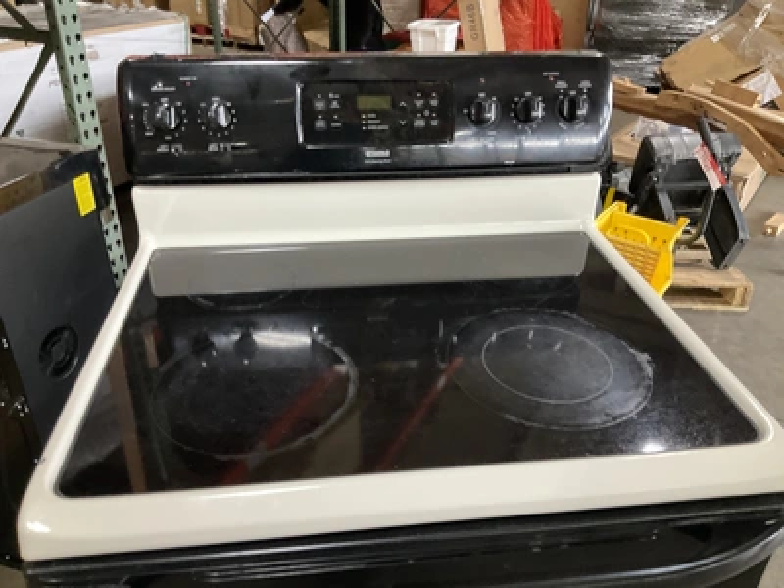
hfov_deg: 61.7
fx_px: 657
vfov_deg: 48.2
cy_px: 294
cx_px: 392
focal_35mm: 29
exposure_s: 1/40
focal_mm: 3
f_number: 1.8
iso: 250
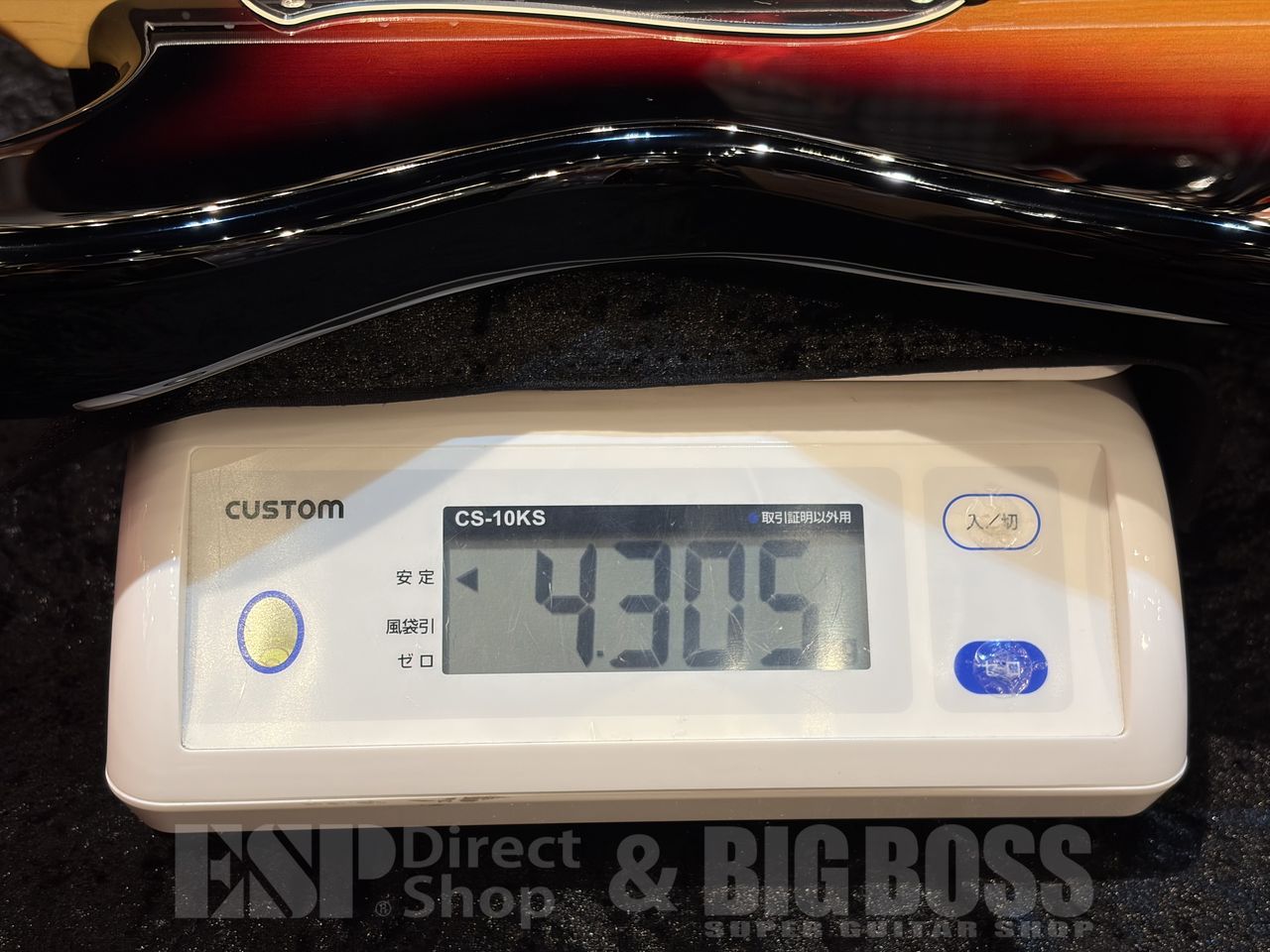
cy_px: 476
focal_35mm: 52
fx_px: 1908
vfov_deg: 28.0
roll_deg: -0.5
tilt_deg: -36.7
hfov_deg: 36.8
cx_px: 635
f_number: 1.6
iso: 100
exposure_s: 1/60
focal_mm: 5.96
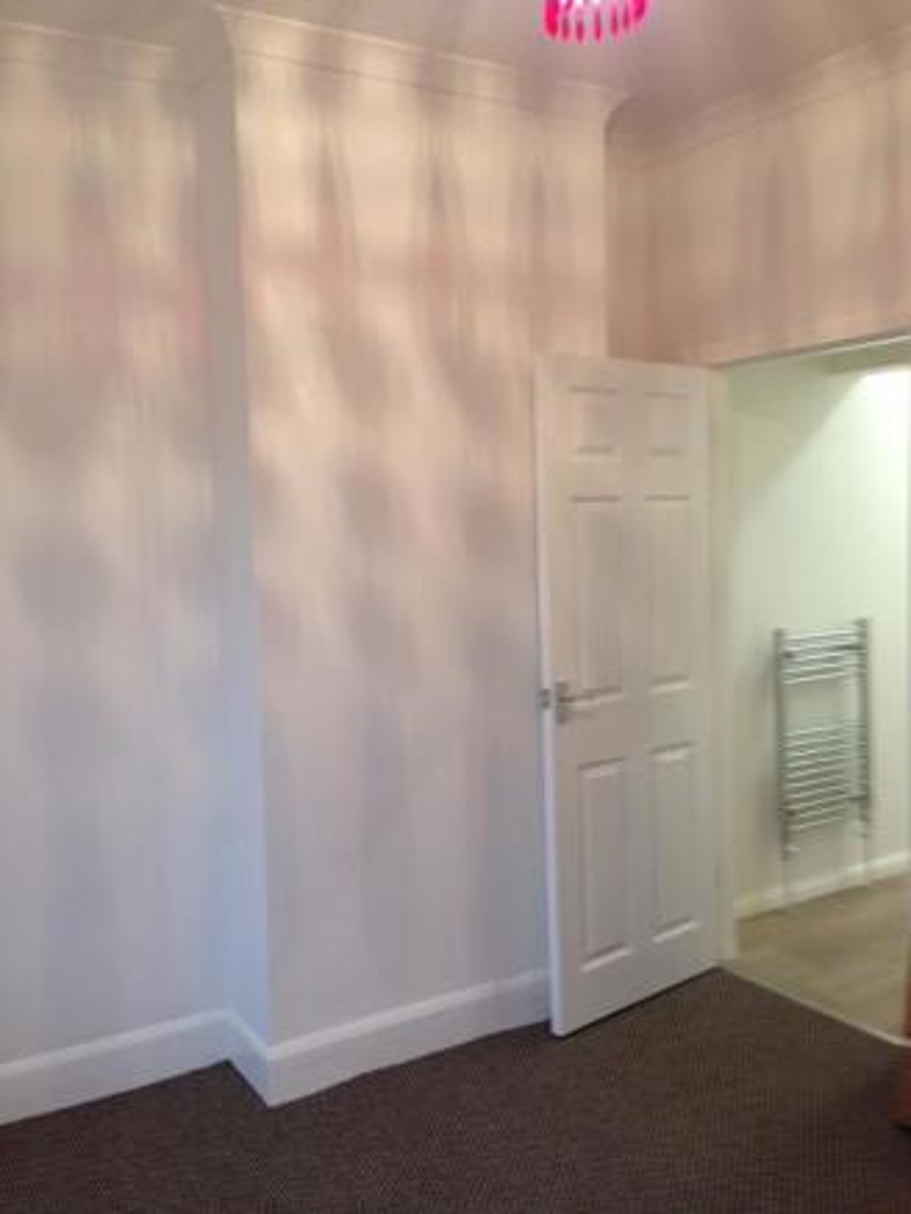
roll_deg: +2.2
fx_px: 1157
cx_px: 456
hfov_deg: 43.0
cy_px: 607
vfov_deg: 55.3
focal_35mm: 33
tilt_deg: -5.0
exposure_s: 1/20
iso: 64
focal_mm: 4.12
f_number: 2.4
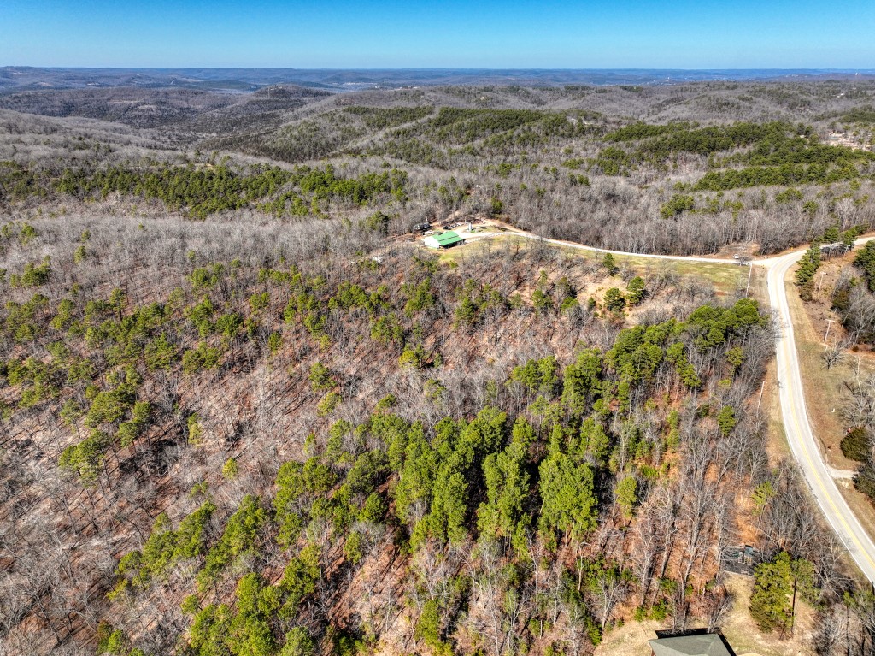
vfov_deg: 56.8
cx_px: 438
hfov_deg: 71.6
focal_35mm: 24
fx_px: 606
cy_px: 328
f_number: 2.8
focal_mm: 12.3
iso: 130
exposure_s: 1/2500
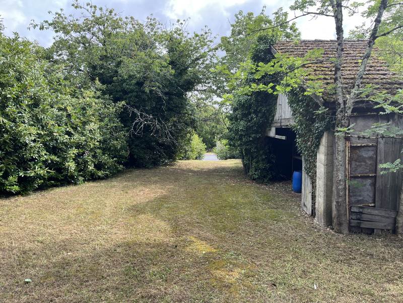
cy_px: 152
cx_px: 202
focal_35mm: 26
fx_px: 303
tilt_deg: -3.1
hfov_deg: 67.3
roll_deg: +0.4
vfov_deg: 53.1
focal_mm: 5.1
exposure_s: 1/684
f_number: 1.6
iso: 50
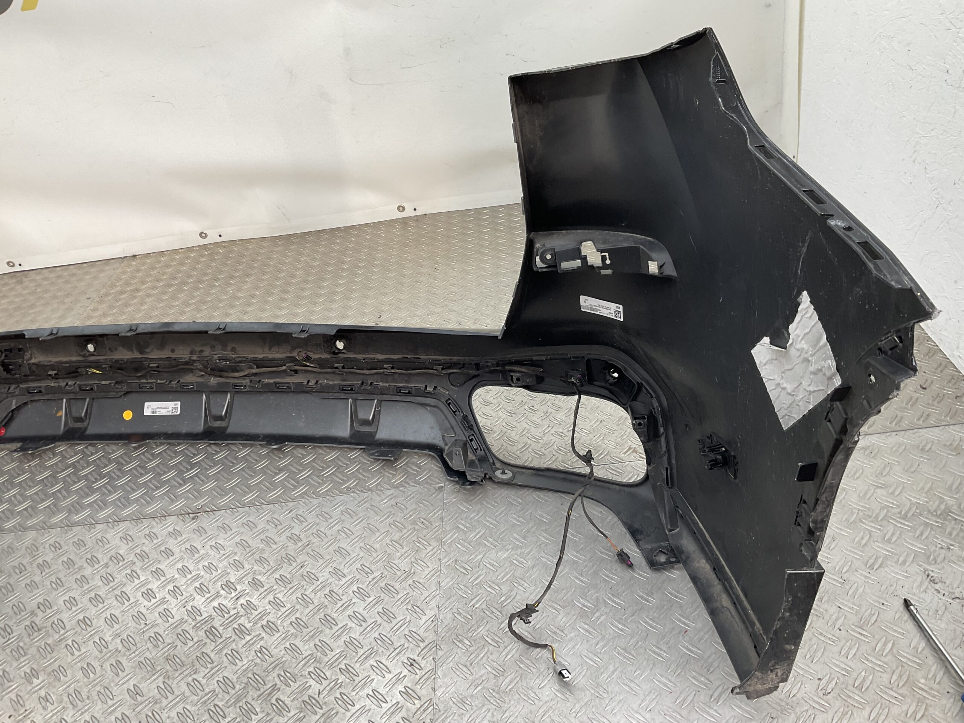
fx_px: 808
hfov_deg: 61.7
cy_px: 362
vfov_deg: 48.2
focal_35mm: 29
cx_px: 482
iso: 32
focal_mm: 3
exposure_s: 1/120
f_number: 1.8
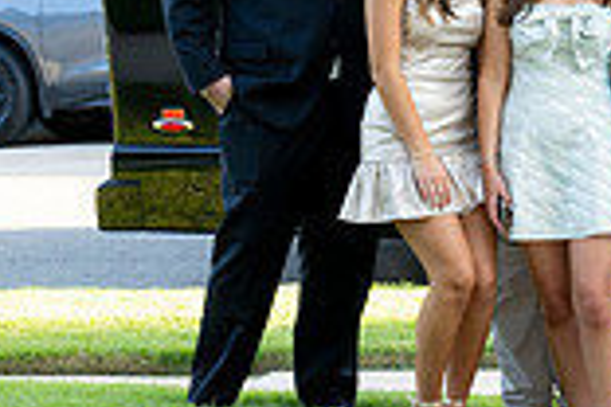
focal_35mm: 168
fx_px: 2851
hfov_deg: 11.4
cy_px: 31
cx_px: 1088
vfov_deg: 8.1
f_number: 7.1
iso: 400
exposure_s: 1/100
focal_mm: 42
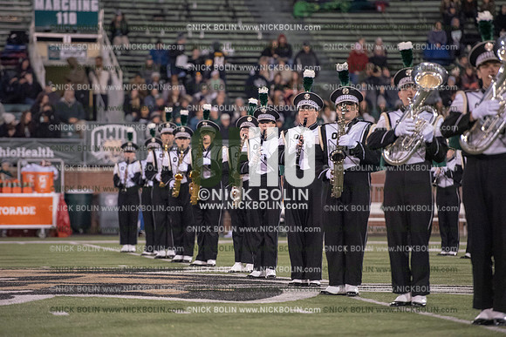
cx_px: 253
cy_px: 168
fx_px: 2812
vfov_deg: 6.9
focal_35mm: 200
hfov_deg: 10.3
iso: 5000
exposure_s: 1/1250
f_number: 3.2
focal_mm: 200
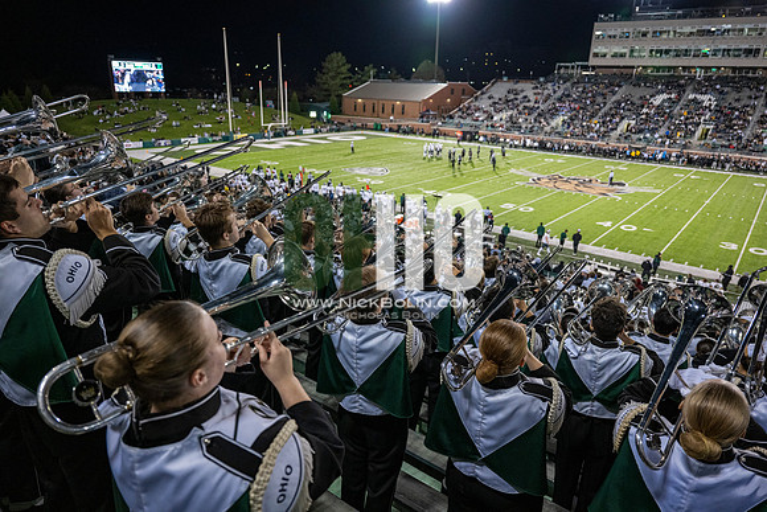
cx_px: 384
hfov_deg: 73.7
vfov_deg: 53.2
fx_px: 511
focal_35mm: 24
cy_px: 256
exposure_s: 1/500
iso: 2000
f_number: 3.2
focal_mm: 24
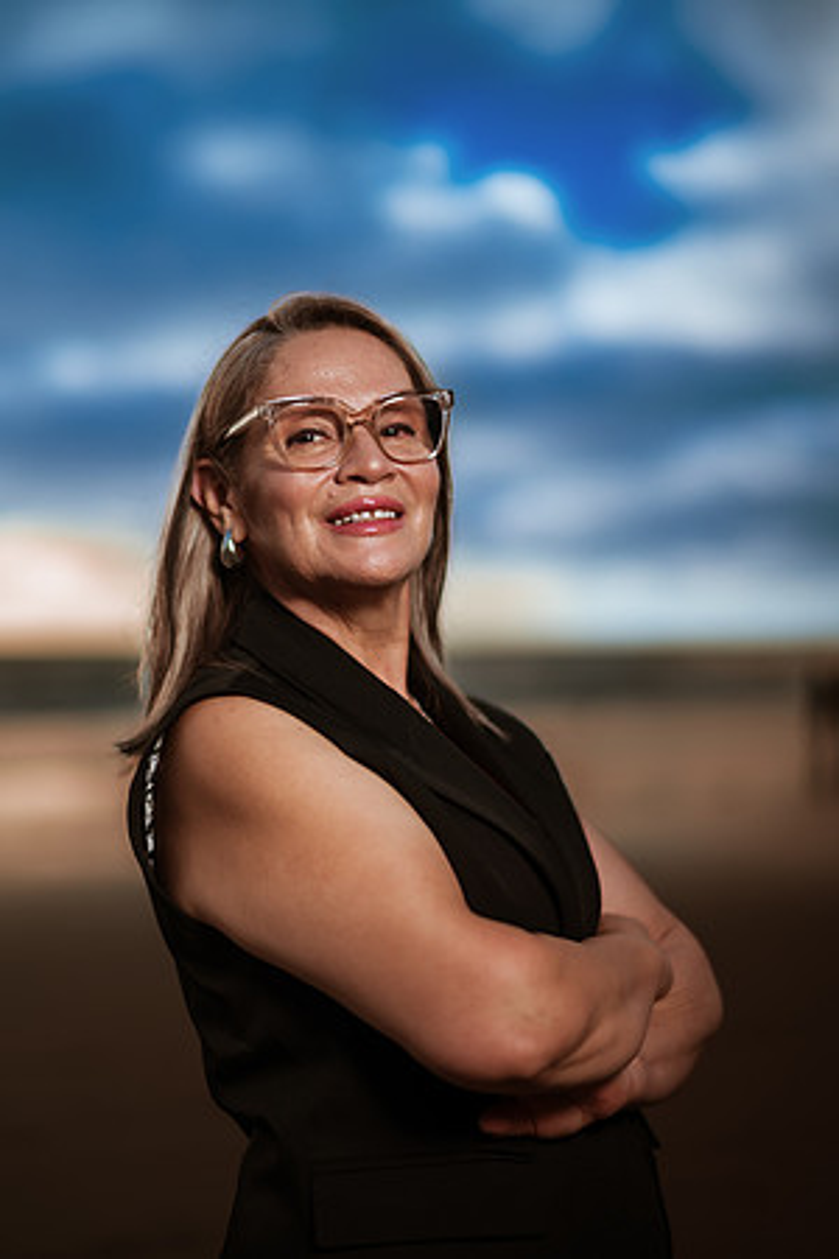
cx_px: 420
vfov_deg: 34.5
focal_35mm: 58
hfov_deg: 23.4
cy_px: 630
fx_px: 2027
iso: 50
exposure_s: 1/8000
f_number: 1.6
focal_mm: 58
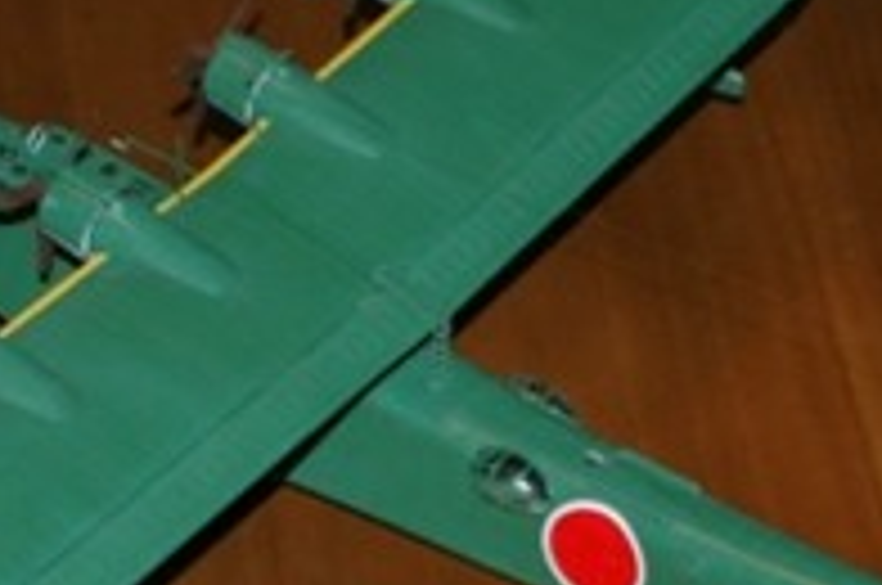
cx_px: 356
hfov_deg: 12.0
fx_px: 4207
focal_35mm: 172
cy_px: 326
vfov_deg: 8.0
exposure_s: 1/60
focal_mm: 50
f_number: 11
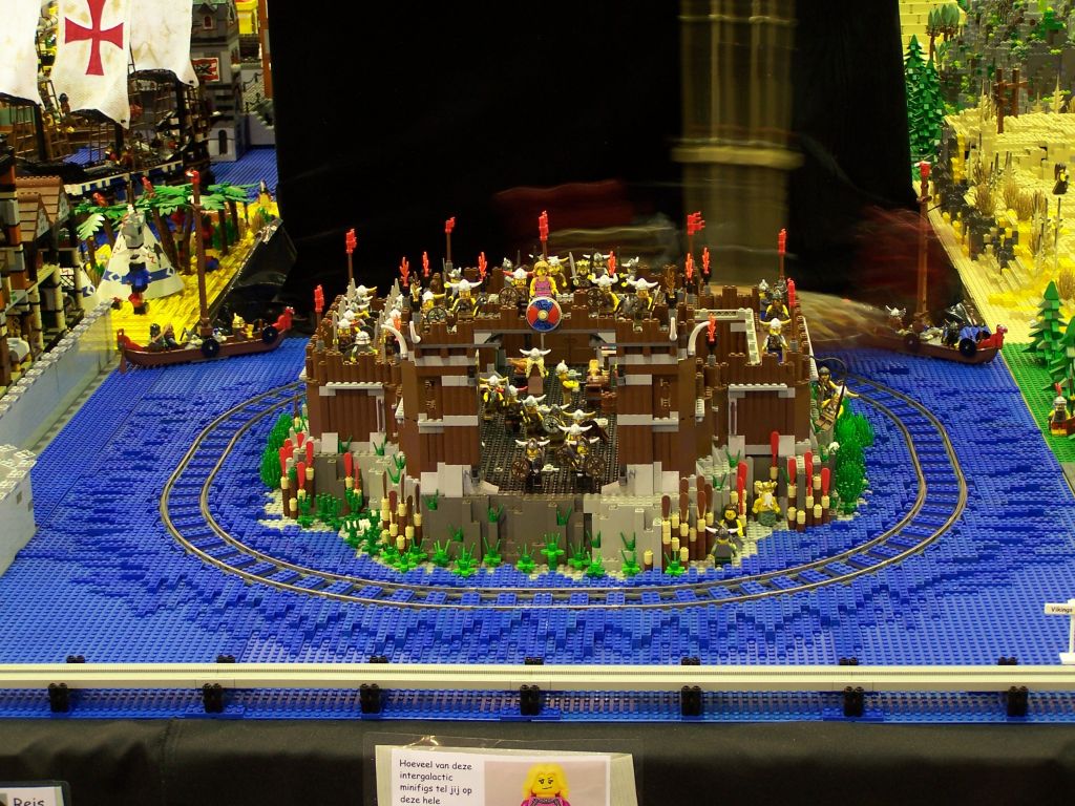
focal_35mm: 67
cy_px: 403
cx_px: 538
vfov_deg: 21.9
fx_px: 2081
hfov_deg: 29.0
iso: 80
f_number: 3.2
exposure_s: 1/2
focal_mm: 11.1
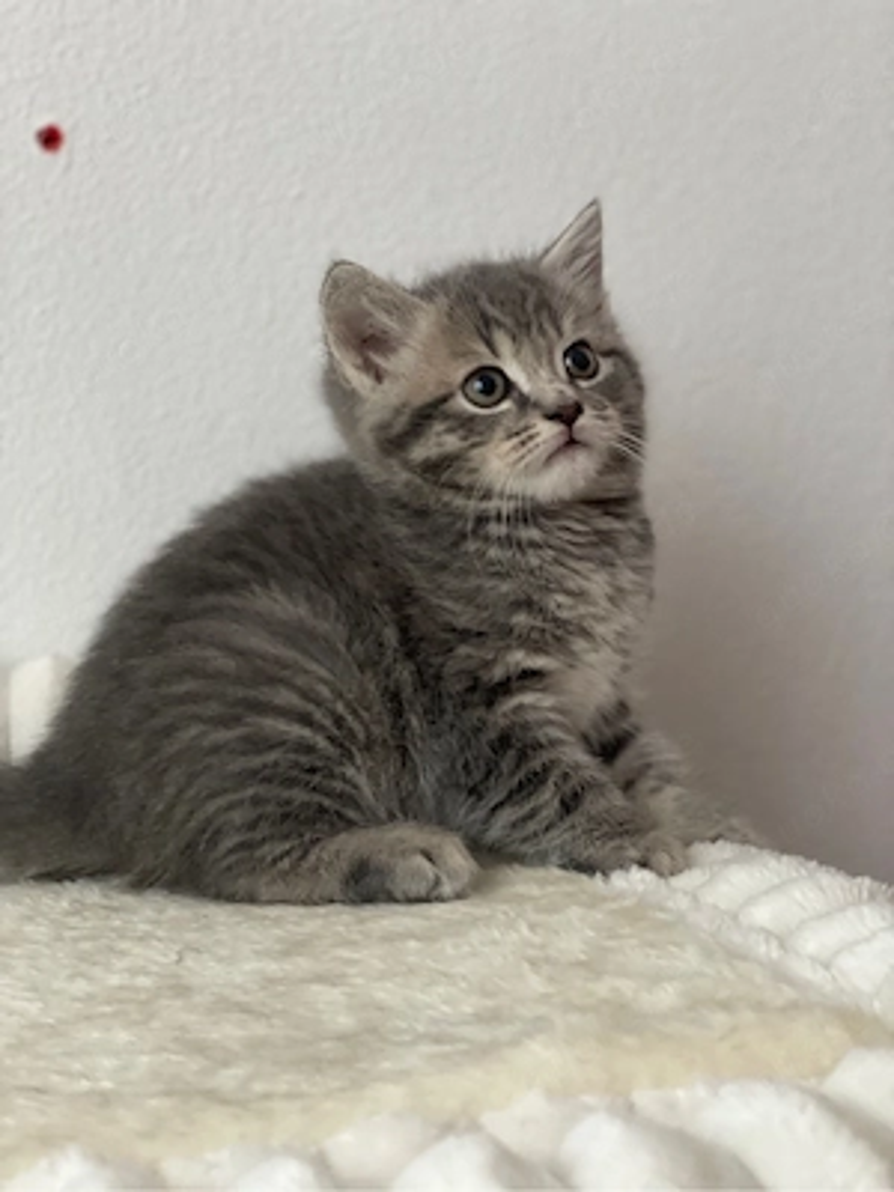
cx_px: 447
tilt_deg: -3.2
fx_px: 1791
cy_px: 596
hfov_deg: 28.0
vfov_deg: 36.8
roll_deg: +1.7
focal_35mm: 52
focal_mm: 6
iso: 250
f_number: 2
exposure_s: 1/40
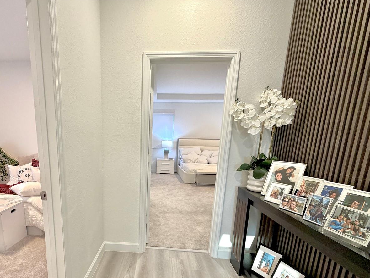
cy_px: 184
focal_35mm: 19
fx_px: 203
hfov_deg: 83.1
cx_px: 140
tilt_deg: -12.5
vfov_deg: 66.9
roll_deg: -0.3
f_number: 2.2
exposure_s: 1/60
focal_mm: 2.22
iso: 200
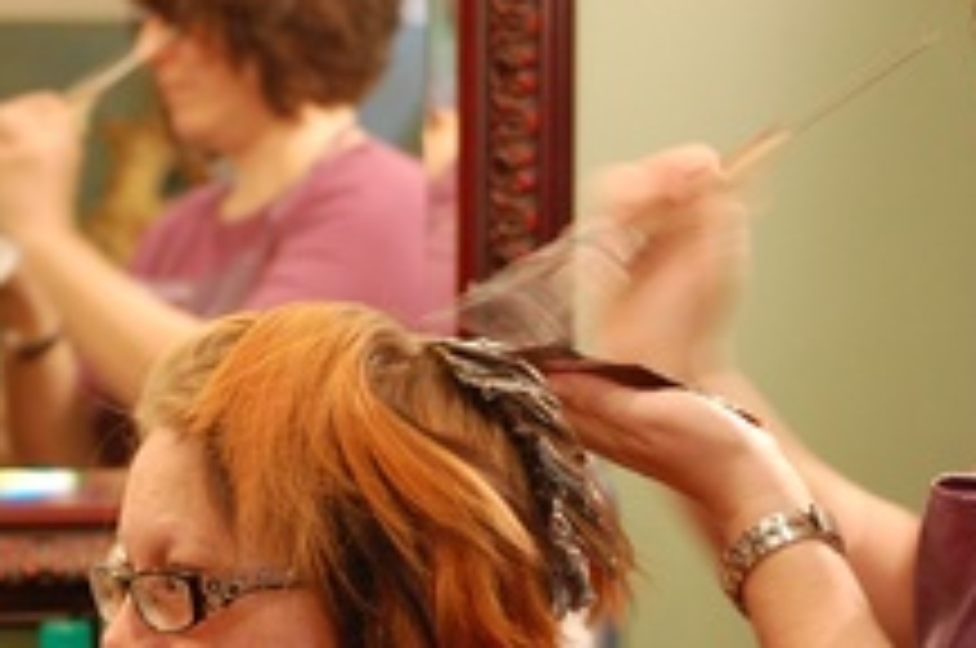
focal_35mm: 218
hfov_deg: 9.4
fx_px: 5901
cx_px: 351
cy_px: 326
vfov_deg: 6.3
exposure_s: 1/13
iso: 800
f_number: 4.2
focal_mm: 70
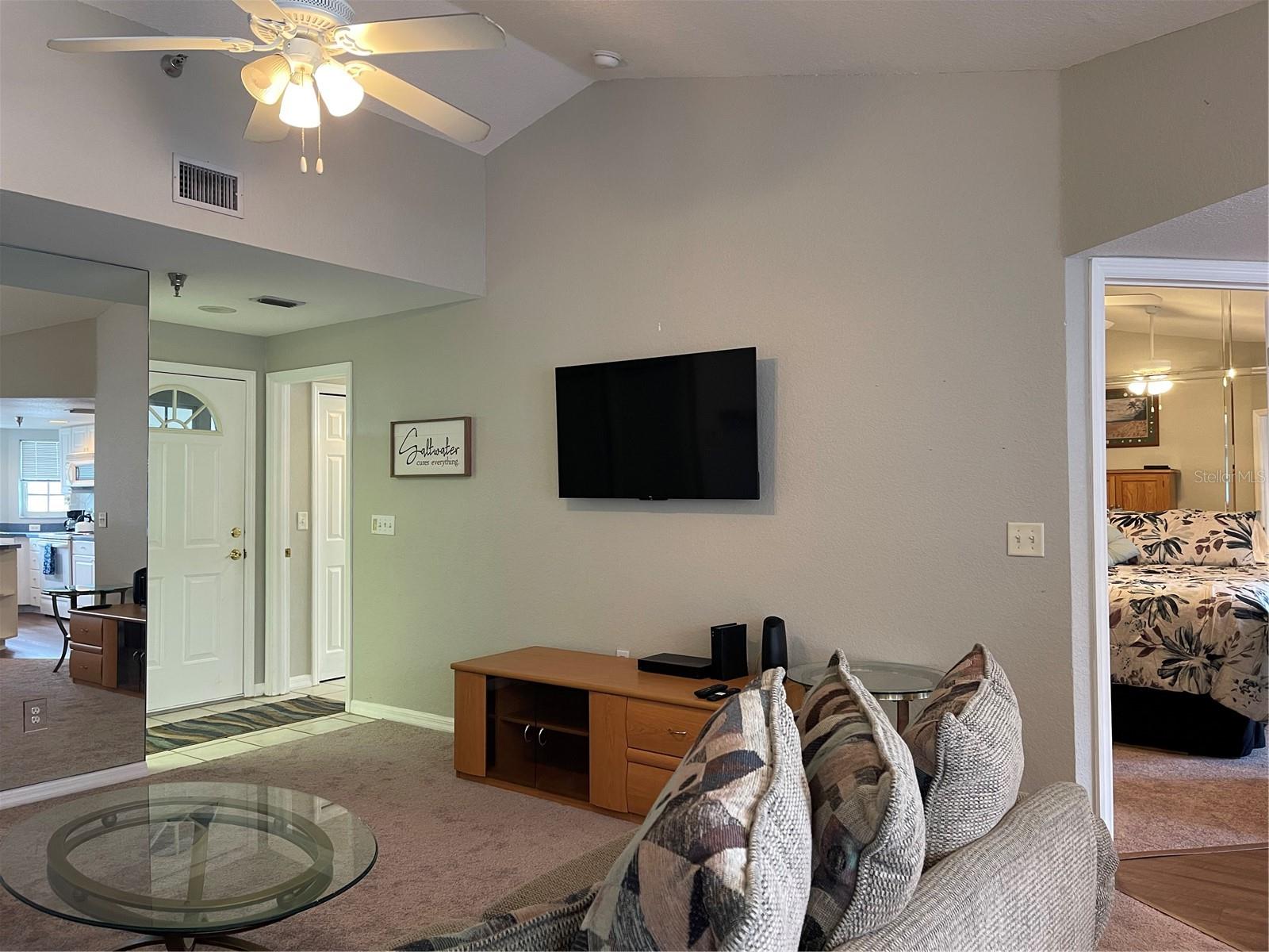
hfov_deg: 69.4
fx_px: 916
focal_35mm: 25
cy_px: 476
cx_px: 634
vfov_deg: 54.9
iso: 200
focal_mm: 5.1
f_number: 1.6
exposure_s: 1/60
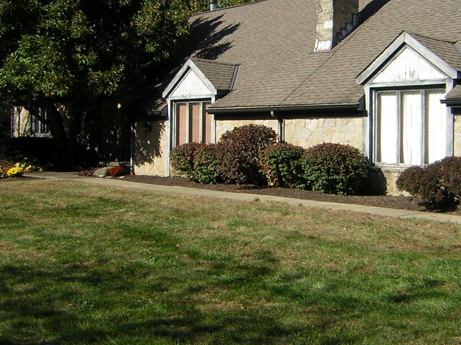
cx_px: 290
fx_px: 653
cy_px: 142
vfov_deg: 29.6
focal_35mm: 49
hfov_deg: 38.6
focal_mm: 4.7
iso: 50
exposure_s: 1/333
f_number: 5.2
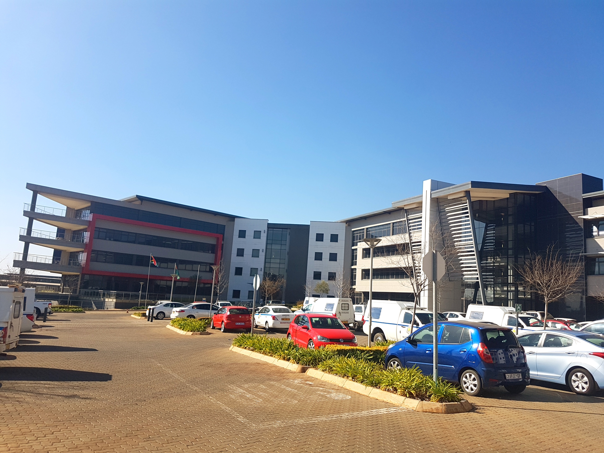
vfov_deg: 53.1
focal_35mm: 26
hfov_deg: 67.3
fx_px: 454
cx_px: 302
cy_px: 226
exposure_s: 1/2096
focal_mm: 4.2
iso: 40
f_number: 1.7
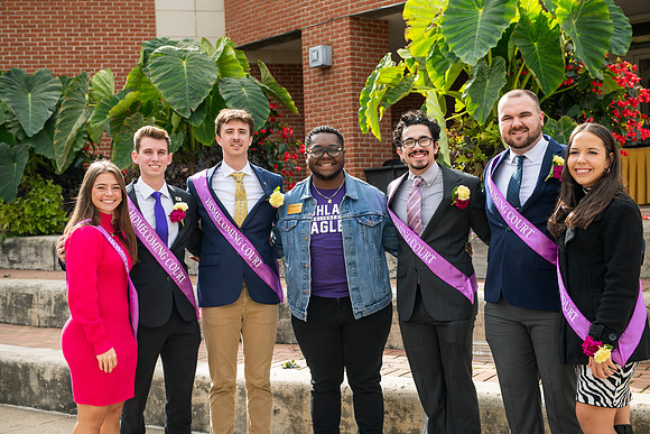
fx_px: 1011
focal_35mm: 56
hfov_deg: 35.6
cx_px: 325
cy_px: 217
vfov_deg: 24.2
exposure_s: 1/400
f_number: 4.5
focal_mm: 56
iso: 80
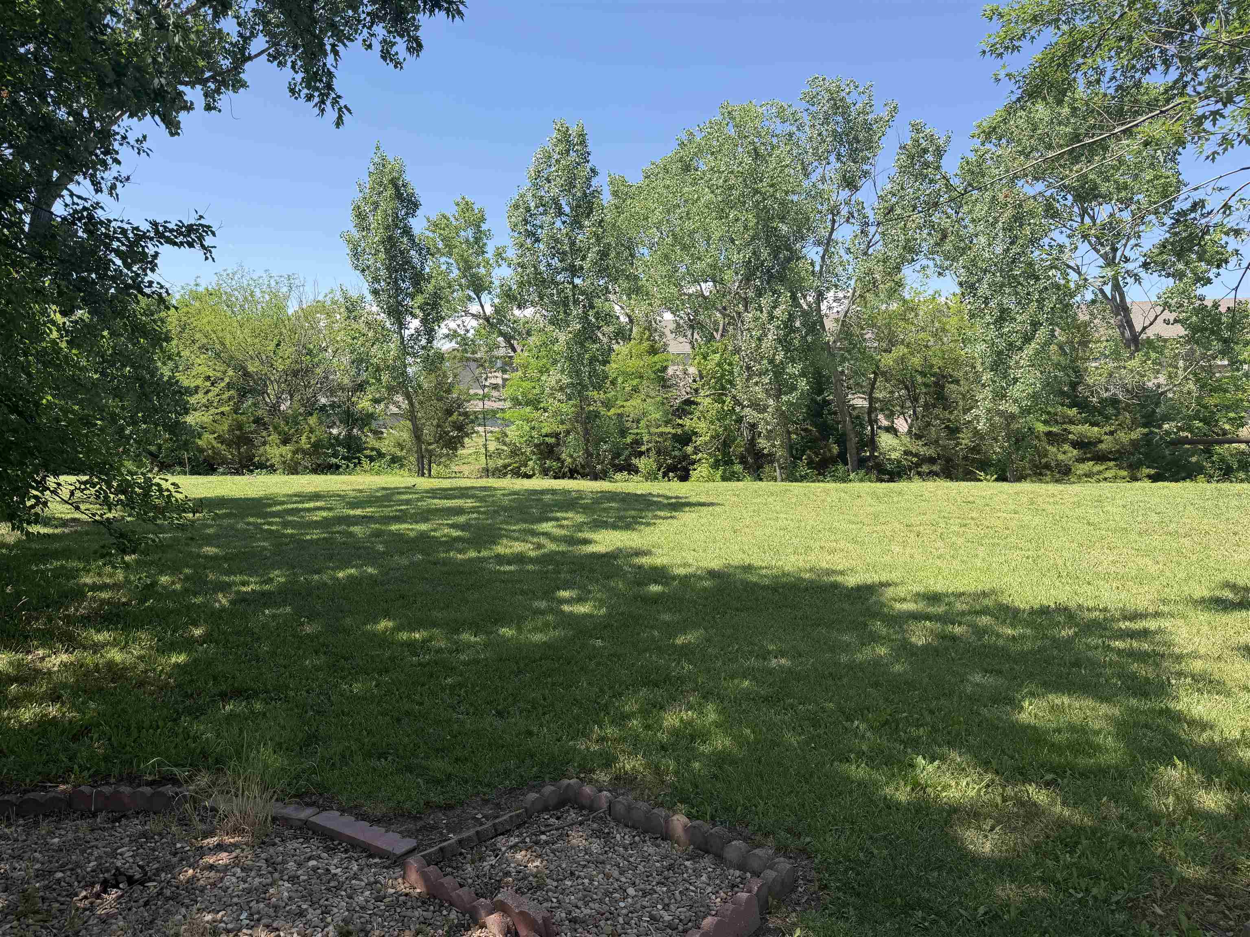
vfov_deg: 56.8
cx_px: 625
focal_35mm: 24
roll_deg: +0.2
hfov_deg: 71.6
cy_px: 468
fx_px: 867
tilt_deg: -3.3
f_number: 1.78
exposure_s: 1/1949
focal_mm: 6.76
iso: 80
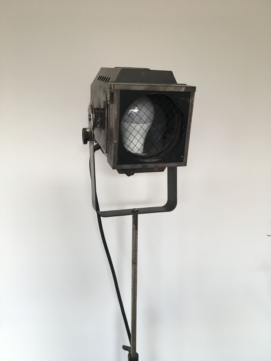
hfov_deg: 48.2
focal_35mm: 29
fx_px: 303
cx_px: 136
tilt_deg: -7.3
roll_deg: +0.6
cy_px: 180
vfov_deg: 61.7
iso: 64
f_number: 2.2
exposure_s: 1/33
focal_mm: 4.15
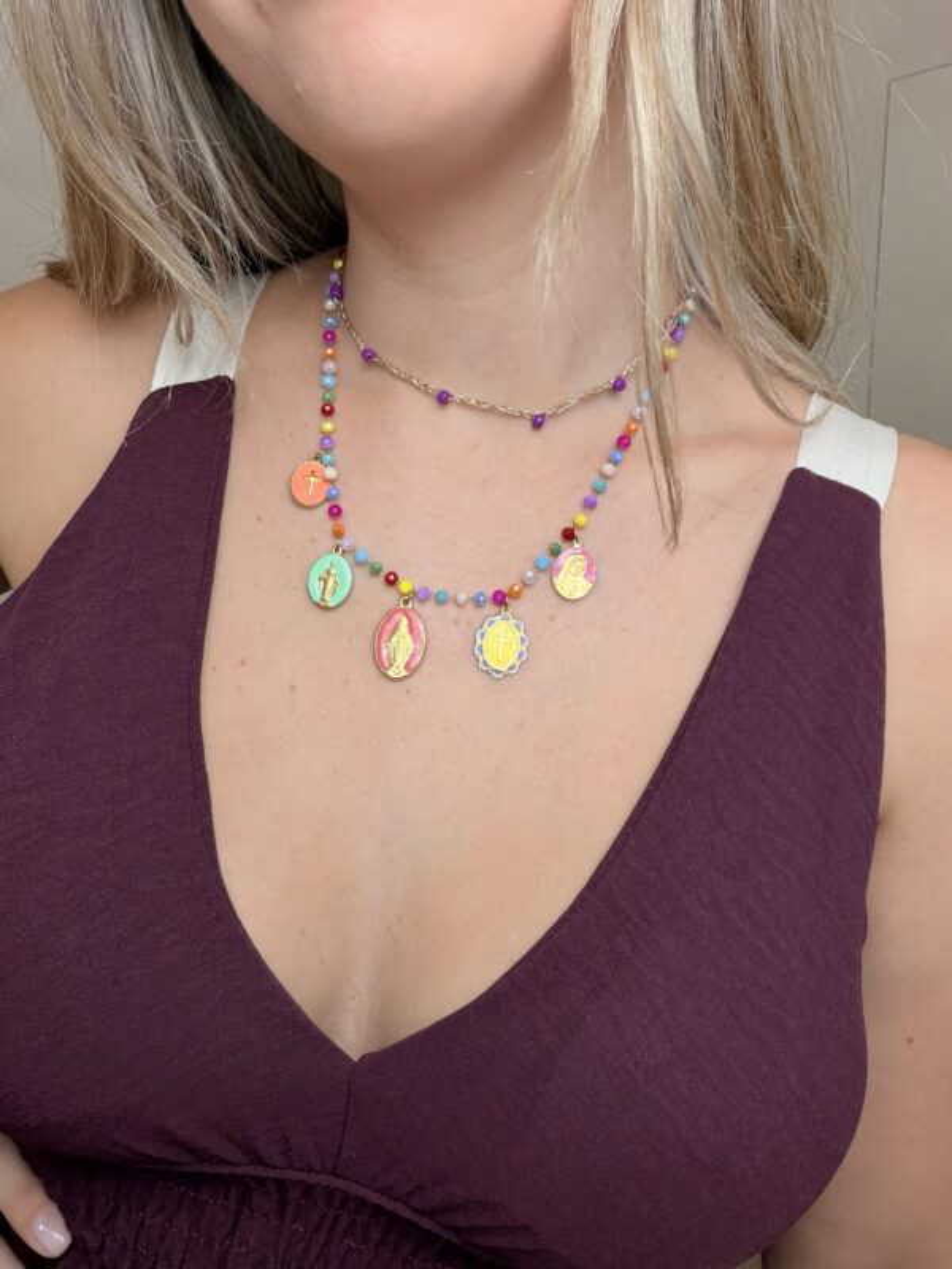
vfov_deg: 60.0
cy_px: 634
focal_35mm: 30
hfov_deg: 46.8
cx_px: 476
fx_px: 1100
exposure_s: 1/121
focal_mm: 2.71
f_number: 1.9
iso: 80
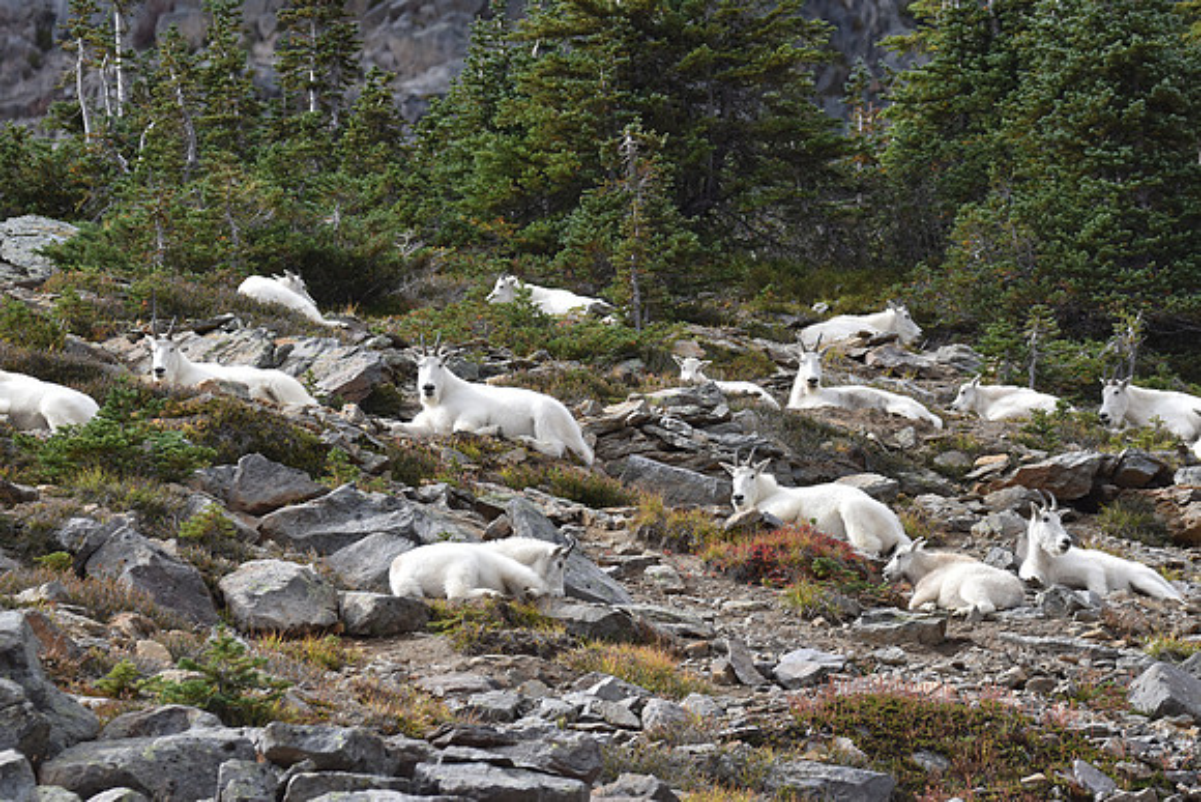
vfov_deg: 3.8
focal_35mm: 360
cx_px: 600
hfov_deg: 5.7
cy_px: 401
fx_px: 12012
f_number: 6.3
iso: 200
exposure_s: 1/640
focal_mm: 240
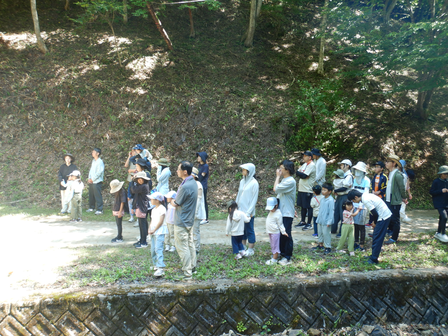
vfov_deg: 45.4
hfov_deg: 58.4
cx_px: 224
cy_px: 168
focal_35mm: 31
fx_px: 401
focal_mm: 5.6
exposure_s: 1/40
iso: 180
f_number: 4.2
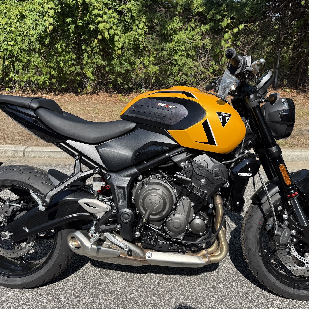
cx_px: 168
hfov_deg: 55.5
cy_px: 152
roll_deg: +0.5
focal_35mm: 29
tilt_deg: -17.5
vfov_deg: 55.6
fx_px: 293
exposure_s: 1/3021
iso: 100
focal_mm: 6.76
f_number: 1.78
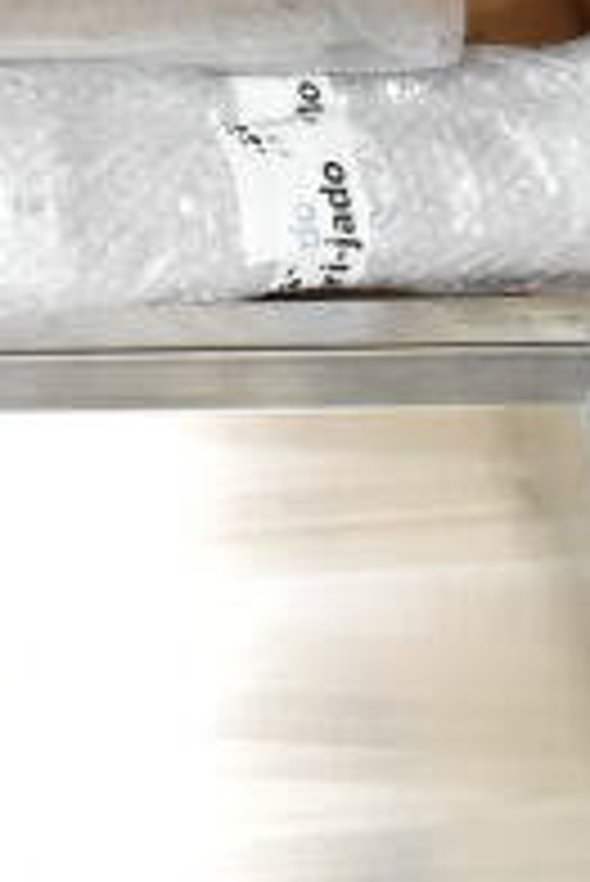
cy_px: -25
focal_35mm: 84
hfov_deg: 14.1
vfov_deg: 23.1
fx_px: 2061
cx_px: -536
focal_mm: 18
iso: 1600
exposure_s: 1/125
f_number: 5.6
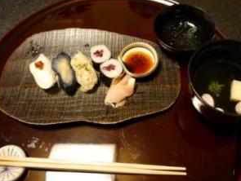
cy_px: 76
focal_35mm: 34
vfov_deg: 41.8
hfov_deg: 53.7
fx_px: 237
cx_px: 139
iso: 1600
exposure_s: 1/13
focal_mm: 14
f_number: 3.5
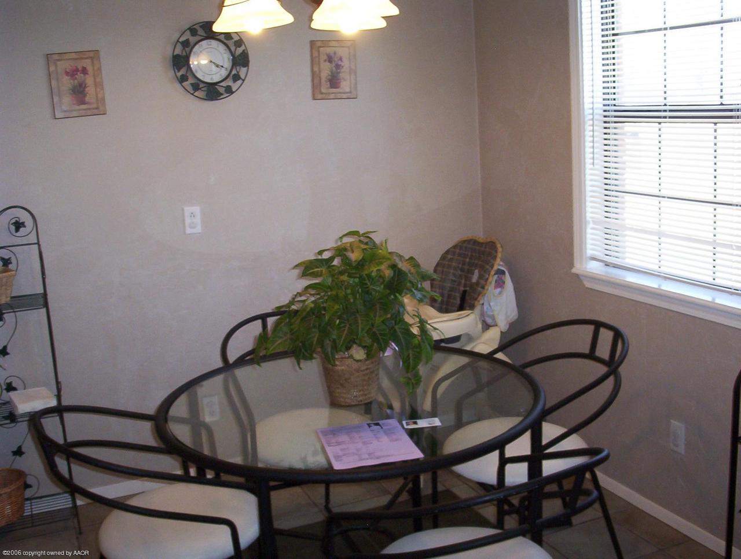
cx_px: 370
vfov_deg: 37.0
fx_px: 837
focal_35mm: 39
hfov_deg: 47.8
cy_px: 280
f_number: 4.5
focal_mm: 6
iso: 140
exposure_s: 1/30
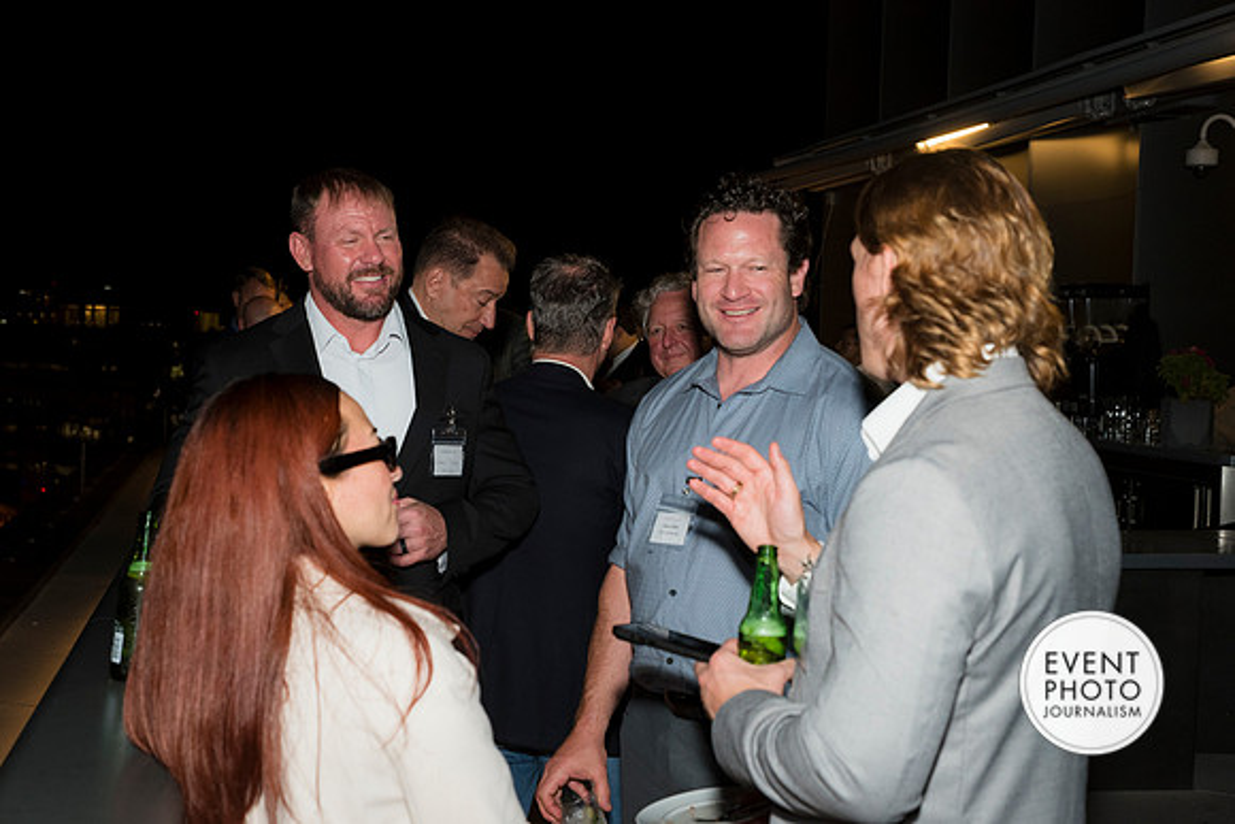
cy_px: 412
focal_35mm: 50
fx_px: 1716
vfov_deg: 27.0
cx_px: 618
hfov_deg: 39.6
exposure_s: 1/125
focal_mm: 50
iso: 1250
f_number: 5.6
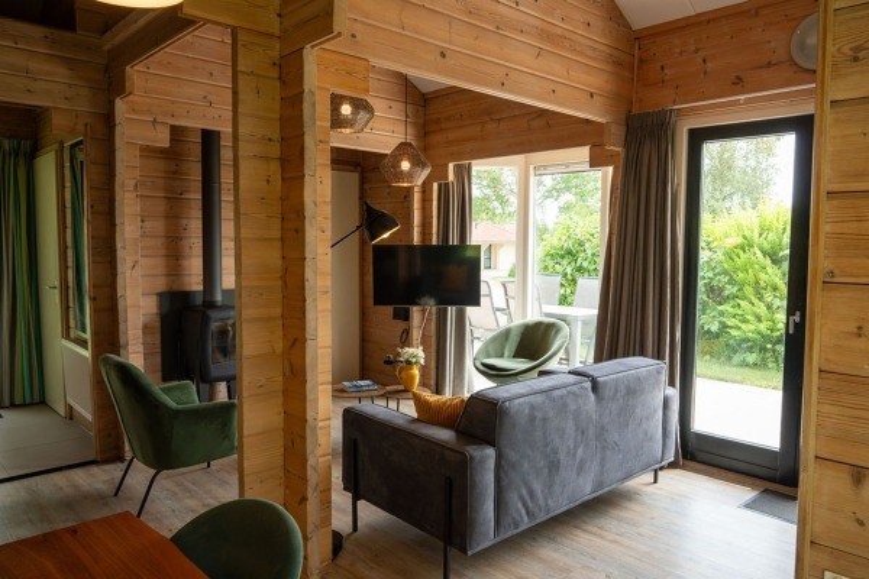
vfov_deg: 49.1
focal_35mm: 26
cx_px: 434
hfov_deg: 68.8
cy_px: 290
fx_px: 635
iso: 1250
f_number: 10
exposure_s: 1/125
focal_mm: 26.3
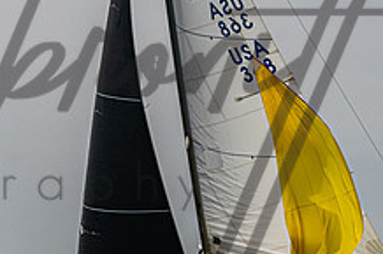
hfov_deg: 4.8
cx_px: 223
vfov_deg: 3.2
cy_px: 59
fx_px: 4571
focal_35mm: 430
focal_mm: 130
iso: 500
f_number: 8
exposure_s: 1/4000
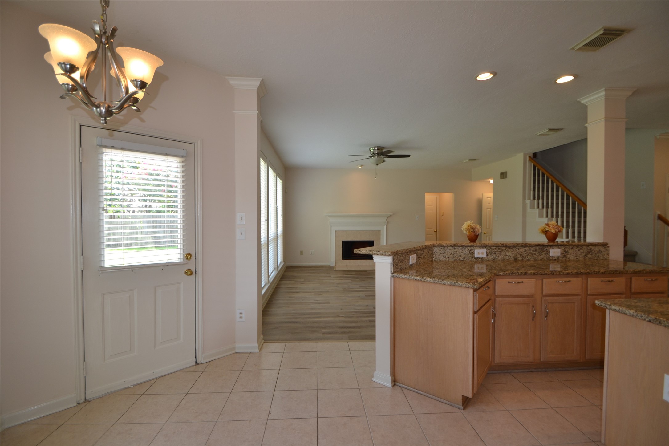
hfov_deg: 100.4
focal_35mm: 15
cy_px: 223
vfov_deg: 77.3
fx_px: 279
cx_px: 334
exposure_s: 1/125
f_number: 4
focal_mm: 10
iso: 220
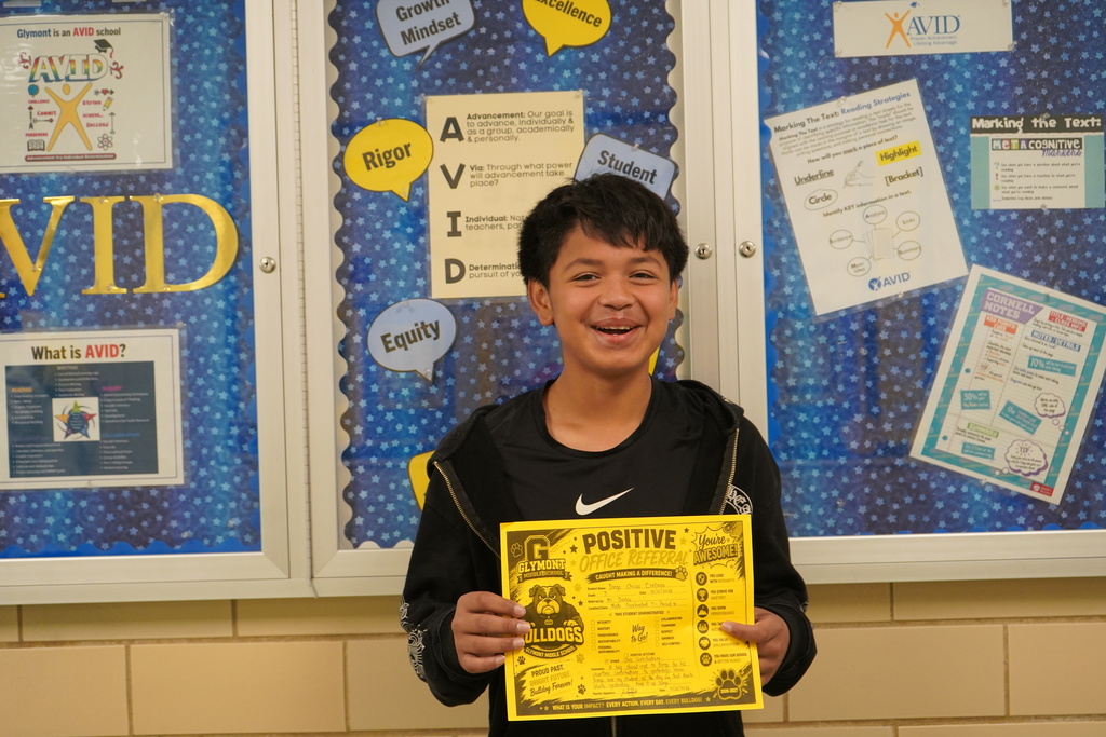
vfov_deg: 24.2
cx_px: 553
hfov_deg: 35.6
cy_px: 368
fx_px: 1721
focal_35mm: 56
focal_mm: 56
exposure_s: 1/160
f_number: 5
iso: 2500
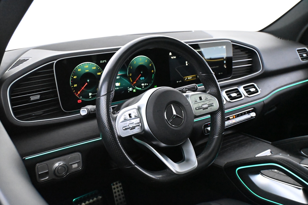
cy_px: 102
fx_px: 308
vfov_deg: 36.9
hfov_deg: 53.1
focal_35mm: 36
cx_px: 154
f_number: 4.2
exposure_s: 1/60
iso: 12800
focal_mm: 24
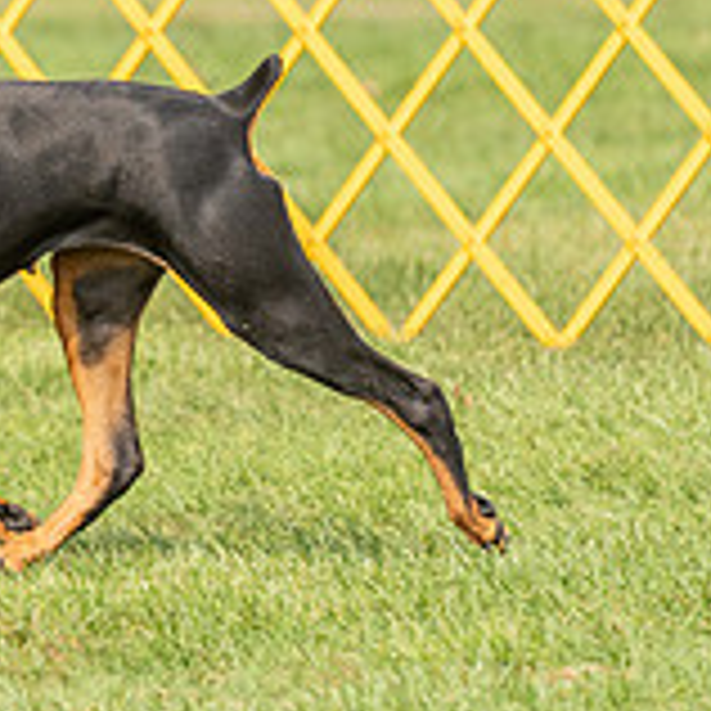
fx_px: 13176
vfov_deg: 3.1
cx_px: -369
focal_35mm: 567
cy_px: -83
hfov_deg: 3.1
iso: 1000
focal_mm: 182
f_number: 4.5
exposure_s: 1/2000
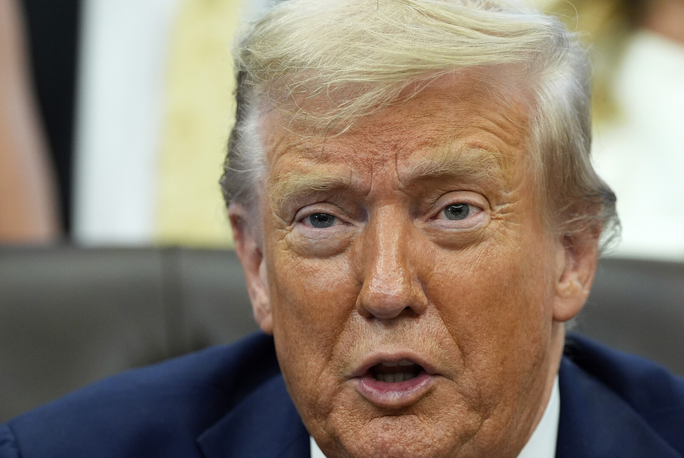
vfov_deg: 5.4
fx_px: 4868
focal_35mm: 256
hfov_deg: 8.0
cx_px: 342
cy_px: 229
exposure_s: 1/250
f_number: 3.5
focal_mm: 171
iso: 2500
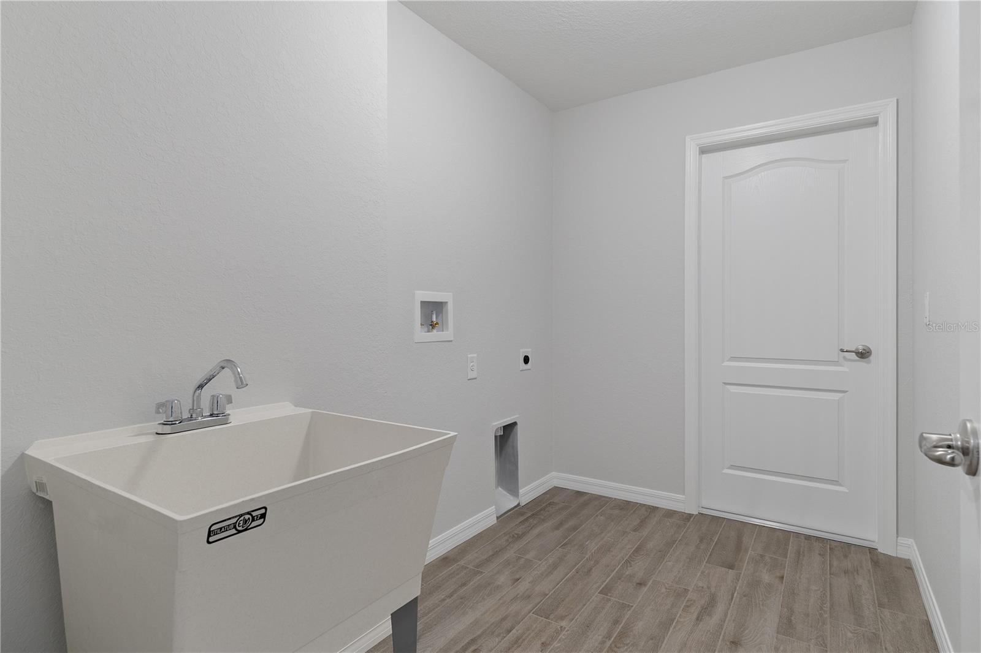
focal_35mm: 18
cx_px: 490
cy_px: 326
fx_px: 490
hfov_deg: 90.0
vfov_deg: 67.4
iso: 320
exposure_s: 1.3
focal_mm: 12
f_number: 8
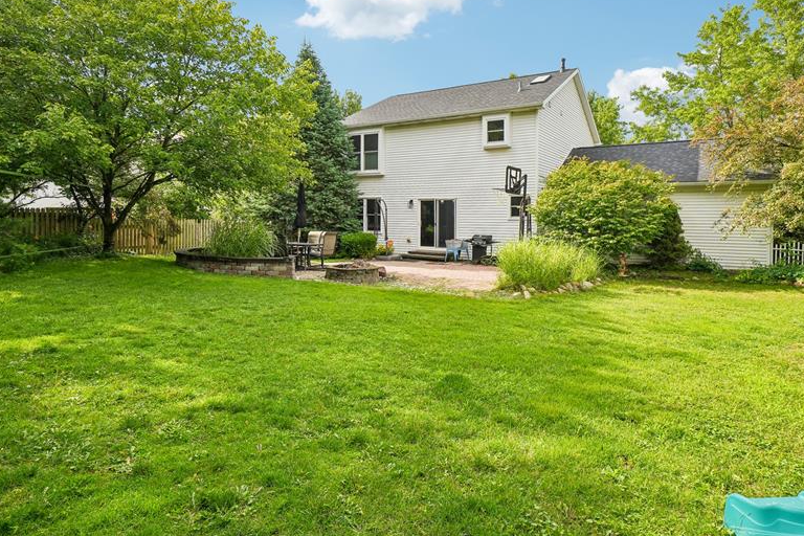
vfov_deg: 61.6
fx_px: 447
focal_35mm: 20
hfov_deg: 83.9
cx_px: 429
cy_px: 224
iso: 100
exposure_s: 1/200
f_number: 8
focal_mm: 10
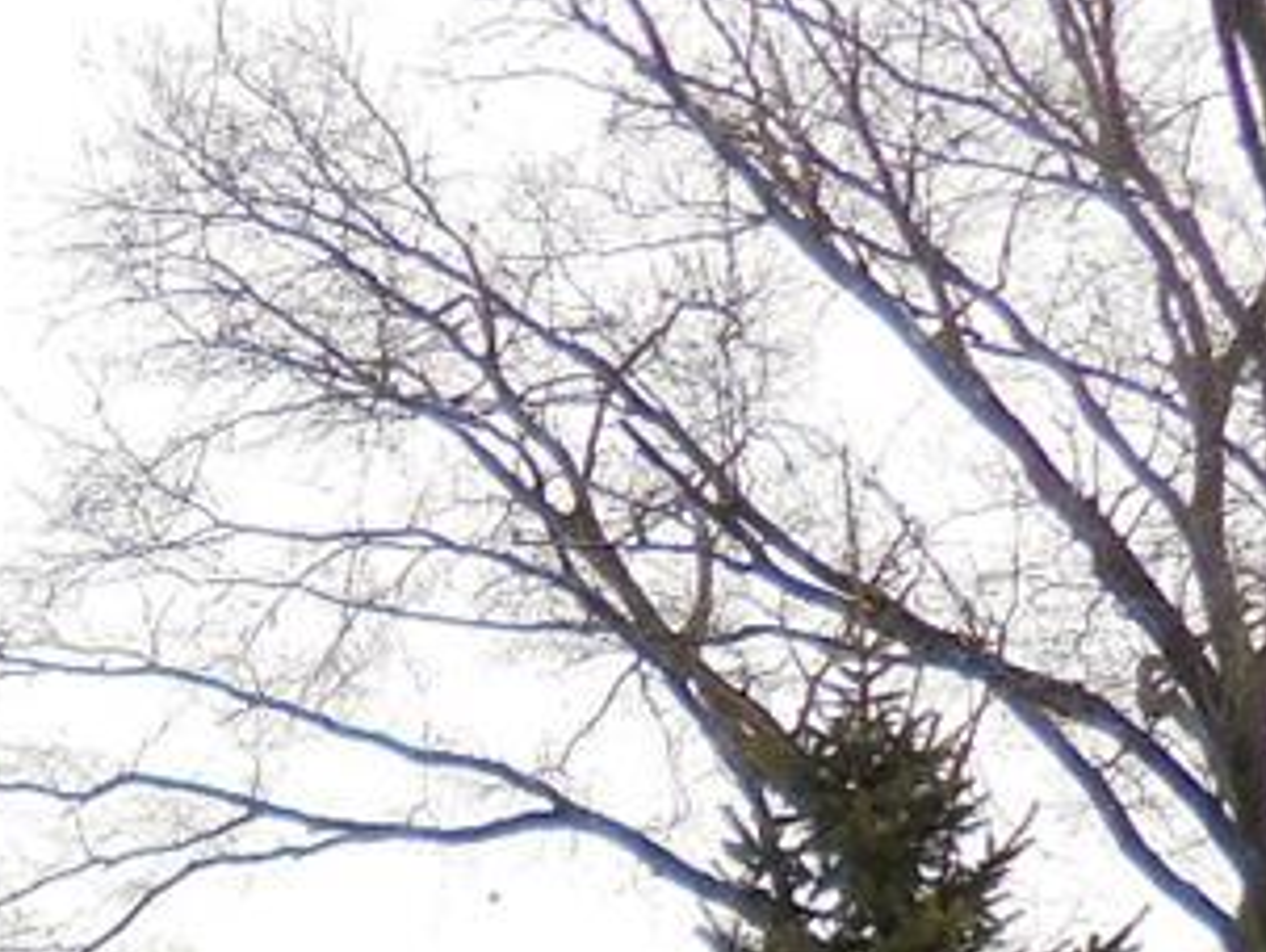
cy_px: 1904
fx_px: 4539
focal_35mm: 124
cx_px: -541
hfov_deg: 14.9
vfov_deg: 10.9
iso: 125
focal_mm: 4.5
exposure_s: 1/320
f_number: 3.3
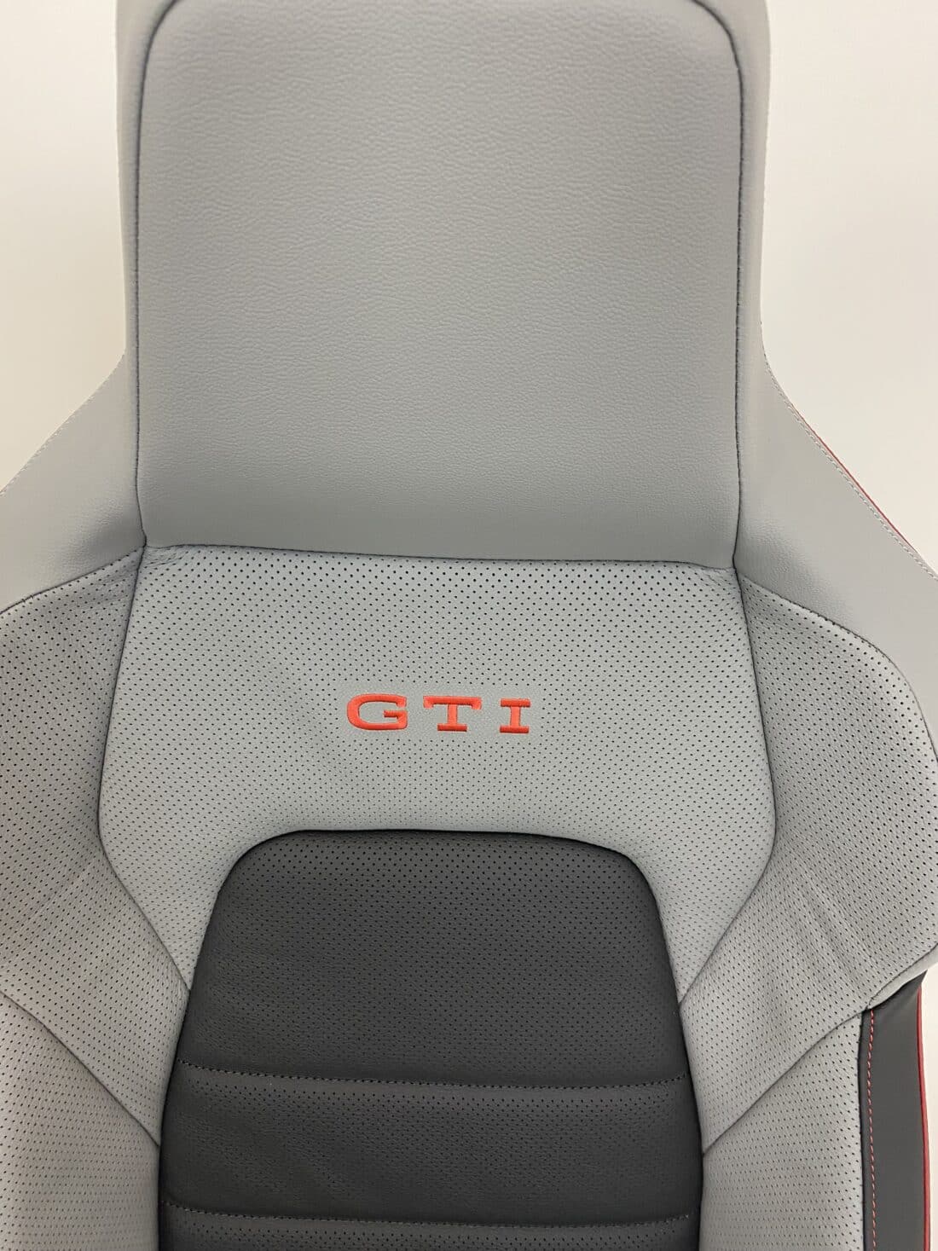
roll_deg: -0.8
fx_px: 940
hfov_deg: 53.1
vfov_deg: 67.3
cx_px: 469
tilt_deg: -19.0
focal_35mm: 26
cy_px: 626
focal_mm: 4.25
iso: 125
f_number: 1.8
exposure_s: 1/60
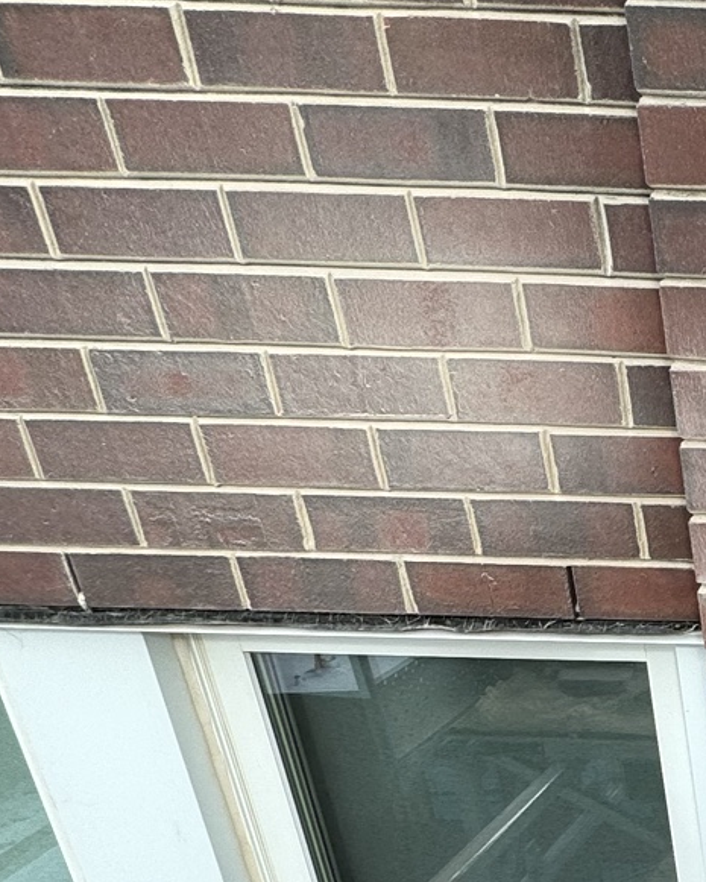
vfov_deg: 37.5
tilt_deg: -25.0
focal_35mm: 47
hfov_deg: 23.7
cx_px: 1124
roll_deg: -2.8
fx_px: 1227
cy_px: 758
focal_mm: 2.22
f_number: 2.2
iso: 40
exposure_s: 1/796
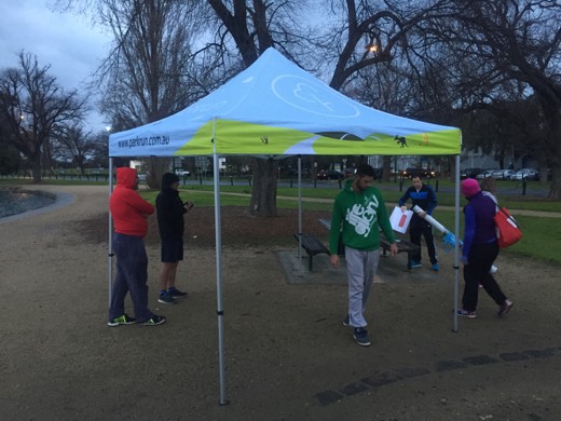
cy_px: 210
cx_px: 280
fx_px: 470
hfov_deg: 61.7
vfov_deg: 48.2
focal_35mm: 29
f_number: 2.2
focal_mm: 4.15
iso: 200
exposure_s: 1/30
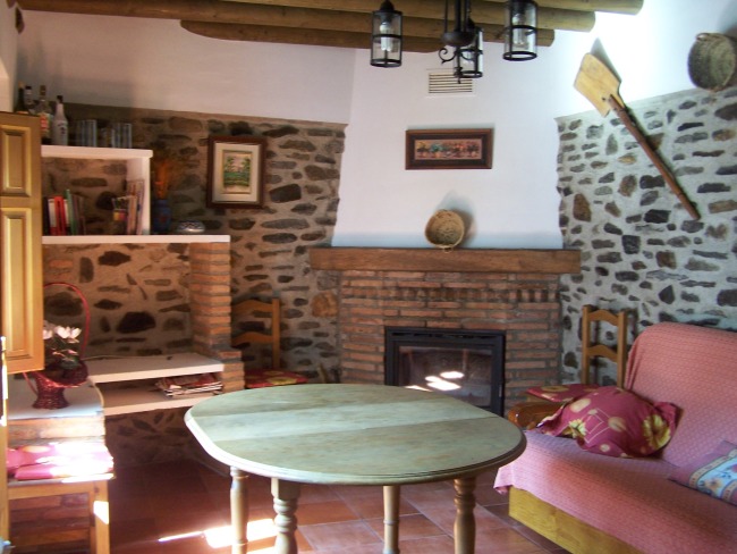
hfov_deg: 49.0
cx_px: 368
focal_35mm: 38
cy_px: 277
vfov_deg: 37.7
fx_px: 809
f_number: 2.8
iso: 140
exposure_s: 1/8
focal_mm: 6.3
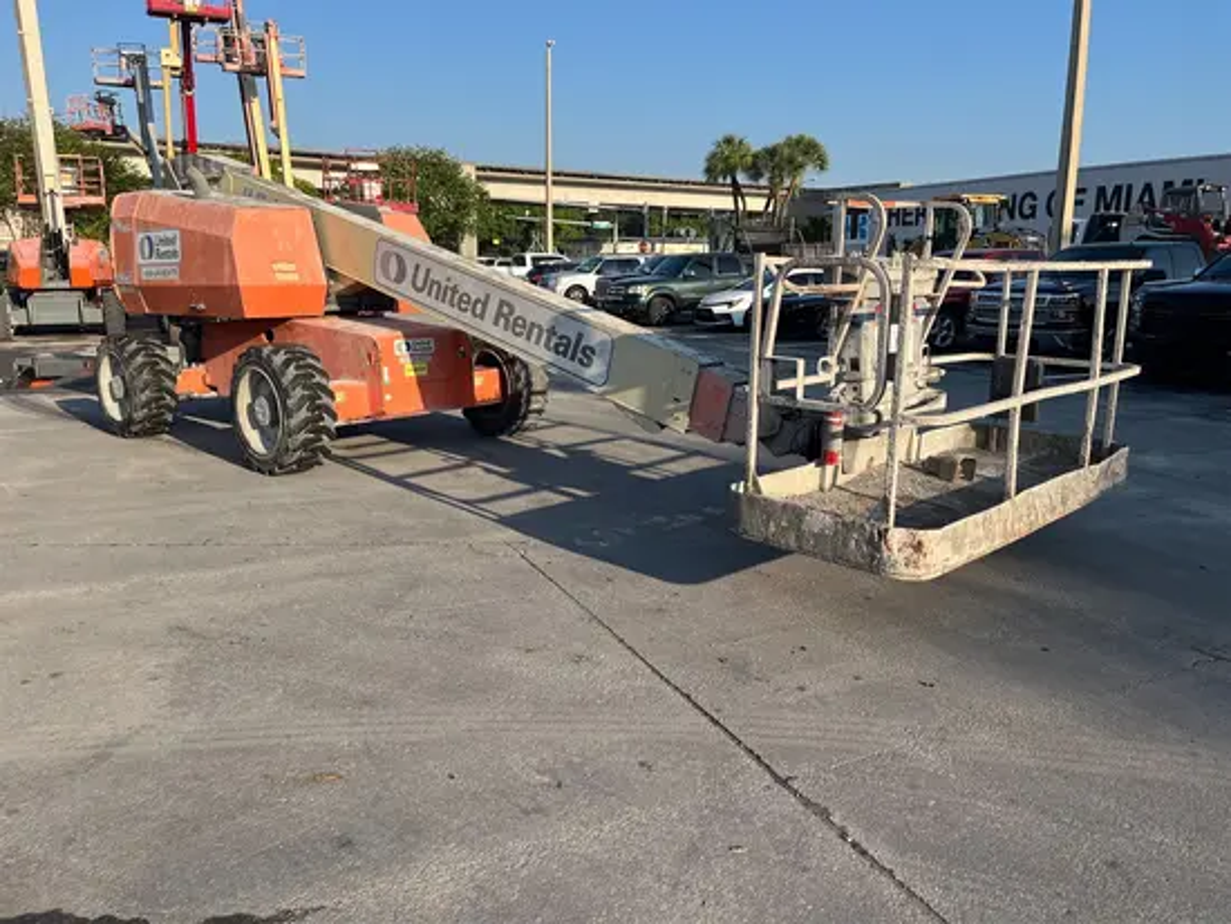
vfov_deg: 53.1
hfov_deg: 67.3
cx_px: 616
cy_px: 462
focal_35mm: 26
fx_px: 925
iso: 50
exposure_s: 1/2268
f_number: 1.6
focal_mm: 5.1
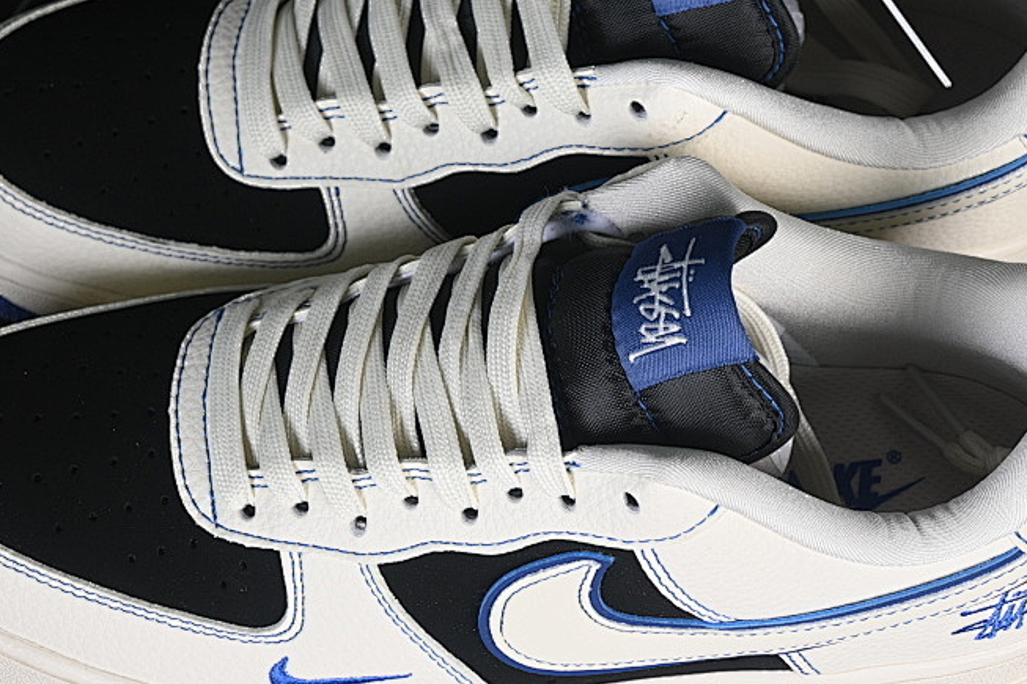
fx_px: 3536
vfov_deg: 11.0
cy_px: 294
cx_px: 532
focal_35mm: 124
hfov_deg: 16.5
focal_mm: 50
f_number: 7.1
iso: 160
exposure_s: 1/80
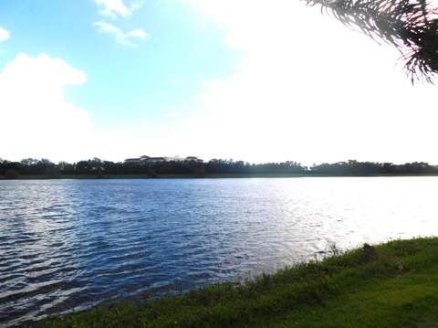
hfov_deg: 74.0
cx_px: 219
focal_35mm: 23
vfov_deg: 58.8
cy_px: 164
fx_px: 291
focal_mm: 4
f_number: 6
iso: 125
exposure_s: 1/800
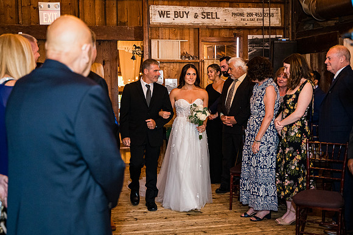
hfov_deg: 45.1
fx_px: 425
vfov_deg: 30.9
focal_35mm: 43
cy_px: 118
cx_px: 177
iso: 8000
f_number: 2.8
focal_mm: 43
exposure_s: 1/200
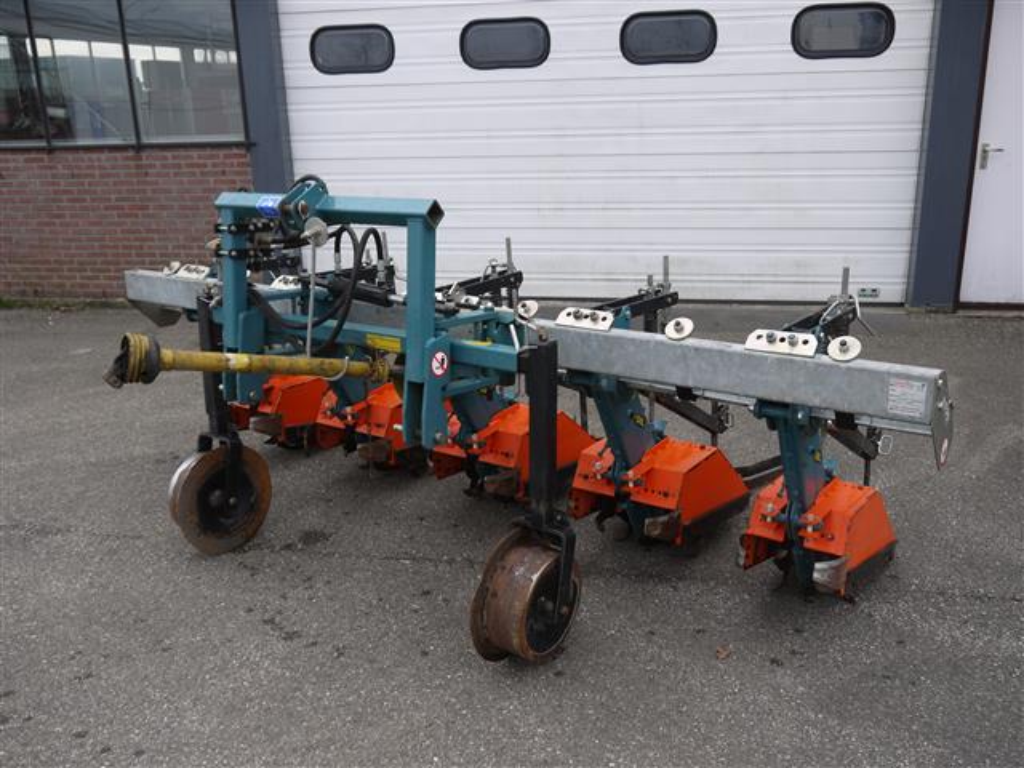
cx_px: 512
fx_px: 947
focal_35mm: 32
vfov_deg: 44.2
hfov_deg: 56.8
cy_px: 384
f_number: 5
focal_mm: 16
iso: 100
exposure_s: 1/160
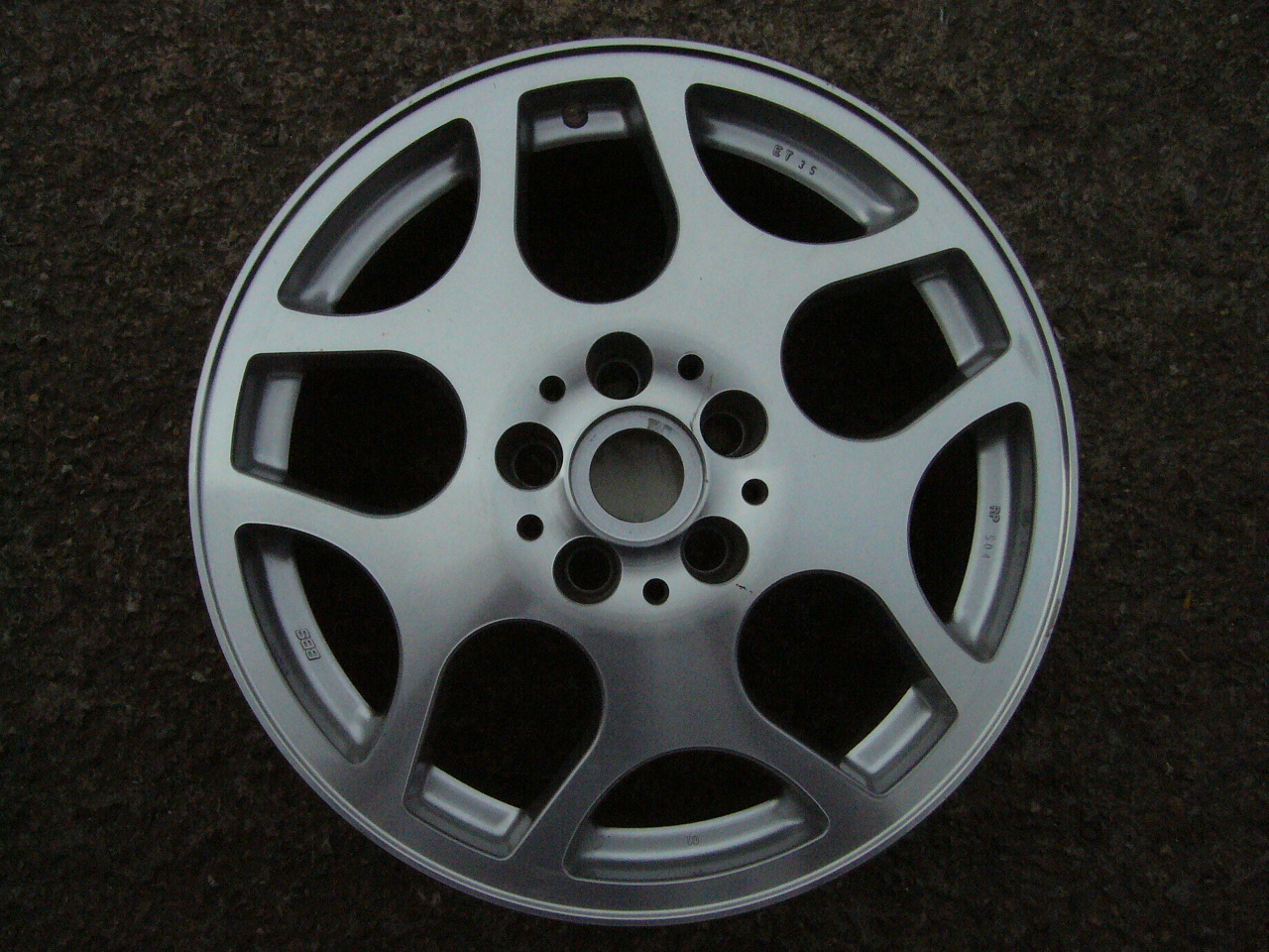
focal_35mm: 35
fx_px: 1283
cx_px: 634
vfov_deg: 40.7
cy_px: 476
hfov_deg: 52.6
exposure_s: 1/1600
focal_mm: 5.8
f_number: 5.6
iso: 400
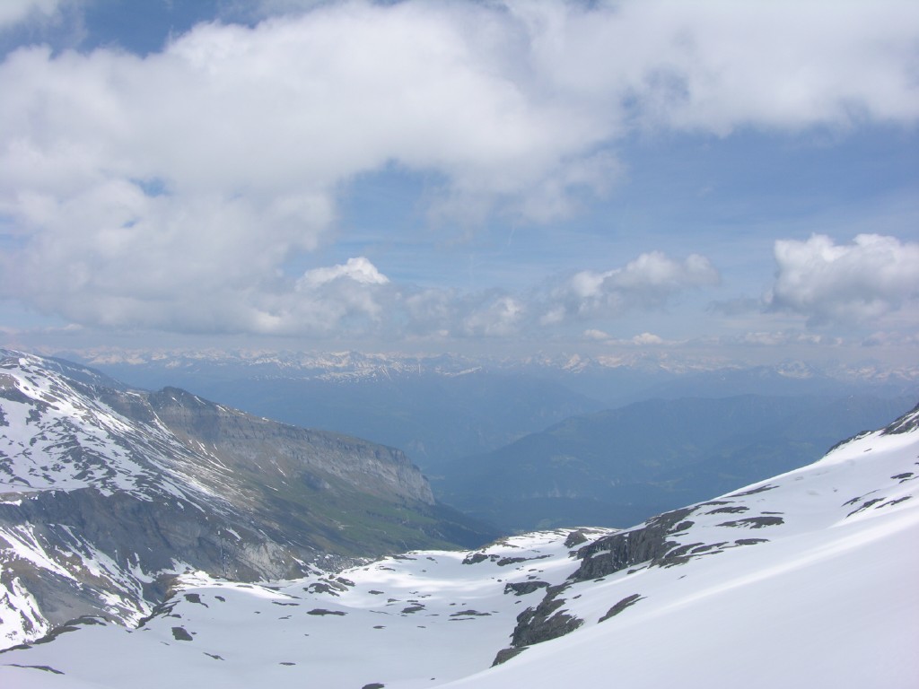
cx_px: 460
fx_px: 929
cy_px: 344
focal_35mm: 35
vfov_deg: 40.7
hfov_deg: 52.6
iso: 50
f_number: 8
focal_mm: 8.9
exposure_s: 1/284
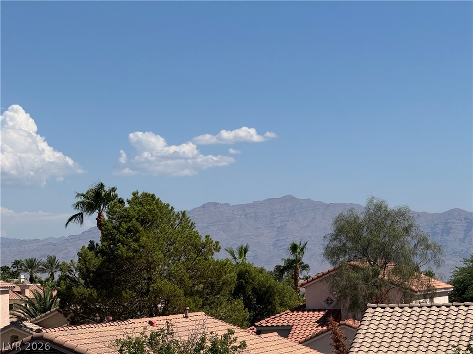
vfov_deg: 12.3
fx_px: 1640
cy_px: 177
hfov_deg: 16.4
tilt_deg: +1.9
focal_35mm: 120
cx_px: 236
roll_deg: +2.0
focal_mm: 15.66
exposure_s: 1/3058
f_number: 2.8
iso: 50
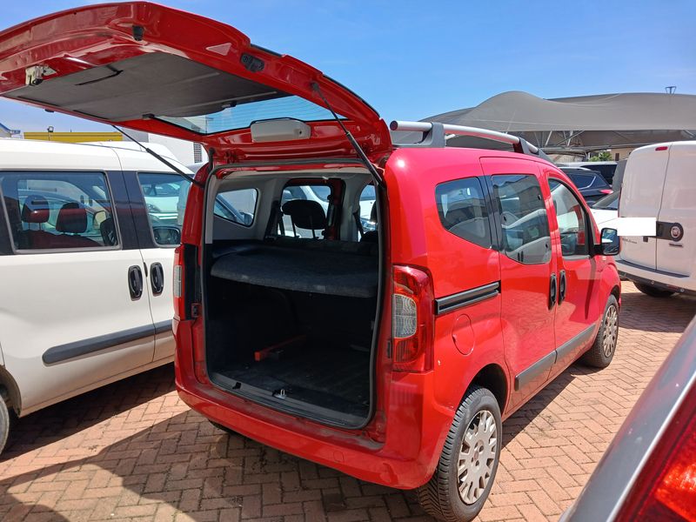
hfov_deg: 65.3
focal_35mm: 27
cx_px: 348
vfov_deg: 51.4
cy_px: 261
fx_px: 543
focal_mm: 3.98
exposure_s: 1/362
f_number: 1.8
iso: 20
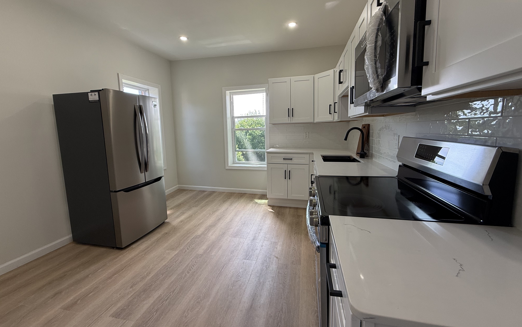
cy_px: 155
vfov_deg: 74.7
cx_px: 262
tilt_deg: -6.8
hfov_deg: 101.5
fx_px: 213
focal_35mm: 15
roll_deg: +0.2
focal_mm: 2.22
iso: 80
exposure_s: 1/99
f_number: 2.2
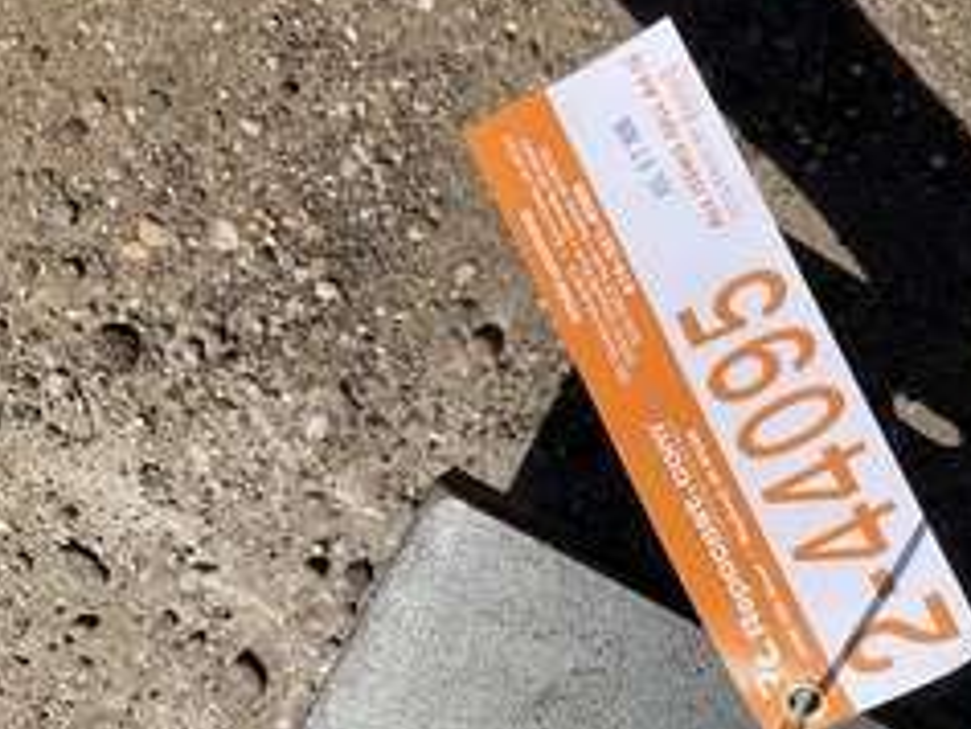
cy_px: 496
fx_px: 1375
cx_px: 795
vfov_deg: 29.5
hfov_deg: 37.3
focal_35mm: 49
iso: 25
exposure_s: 1/3322
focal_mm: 3
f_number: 1.8
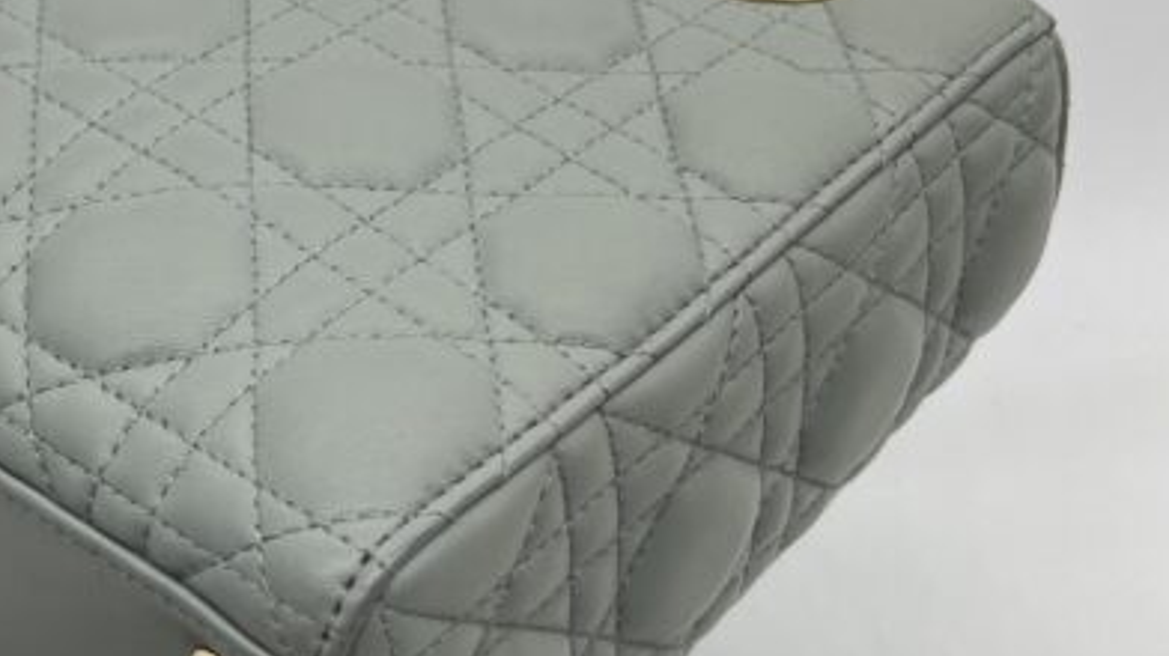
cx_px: 250
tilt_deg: -43.4
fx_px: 2293
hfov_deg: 28.1
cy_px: 477
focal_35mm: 74
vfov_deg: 16.2
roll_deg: +6.3
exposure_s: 1/104
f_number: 1.5
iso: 32
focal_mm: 5.7
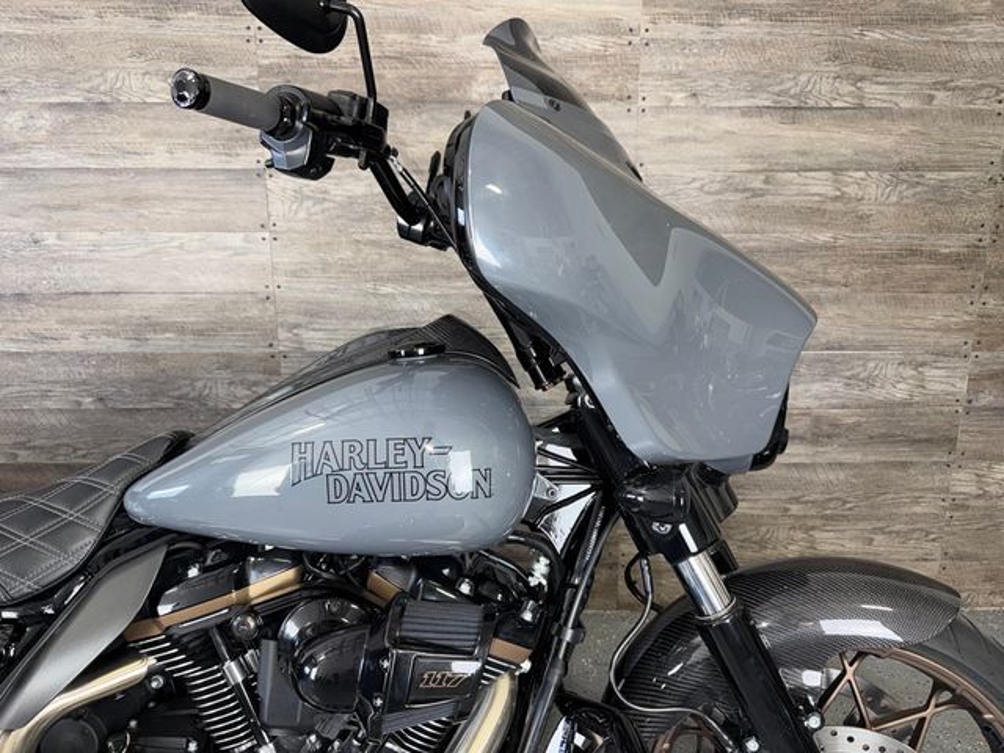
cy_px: 376
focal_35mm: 24
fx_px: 696
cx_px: 502
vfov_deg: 56.8
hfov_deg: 71.6
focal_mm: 6.76
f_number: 1.78
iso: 64
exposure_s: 1/27
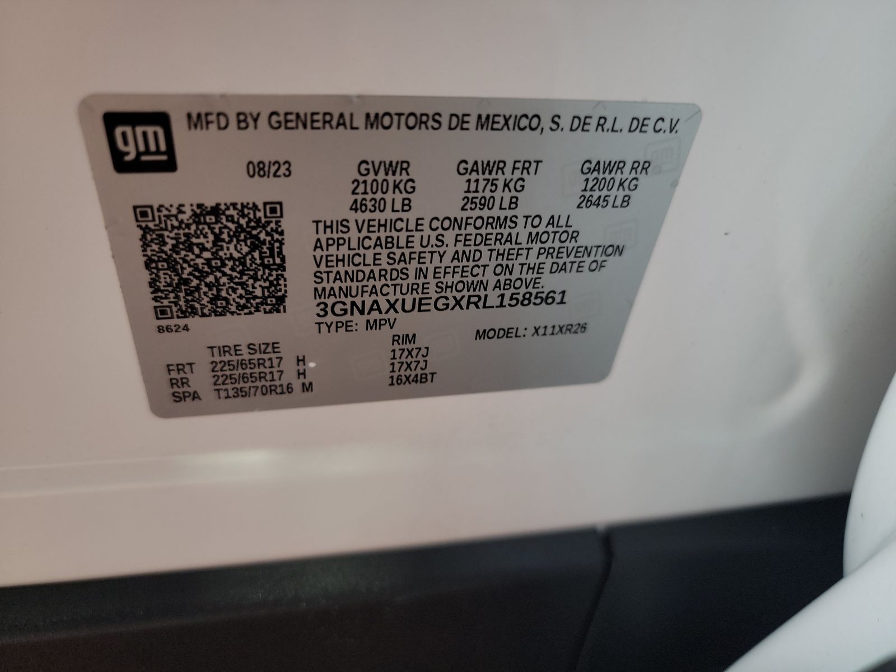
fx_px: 621
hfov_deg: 71.6
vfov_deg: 56.8
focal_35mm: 24
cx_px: 448
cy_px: 336
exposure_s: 1/59
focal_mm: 6.7
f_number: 1.8
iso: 268
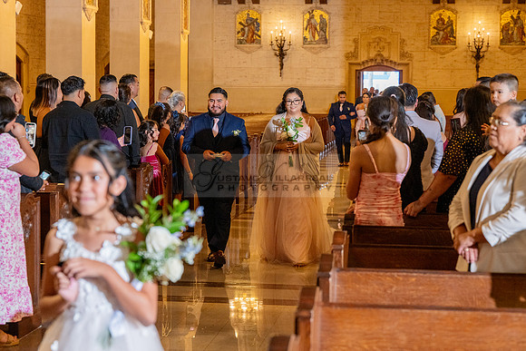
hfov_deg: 25.4
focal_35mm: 80
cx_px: 263
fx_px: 1169
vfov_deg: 17.1
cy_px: 176
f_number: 4.5
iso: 2000
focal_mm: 80
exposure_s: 1/200
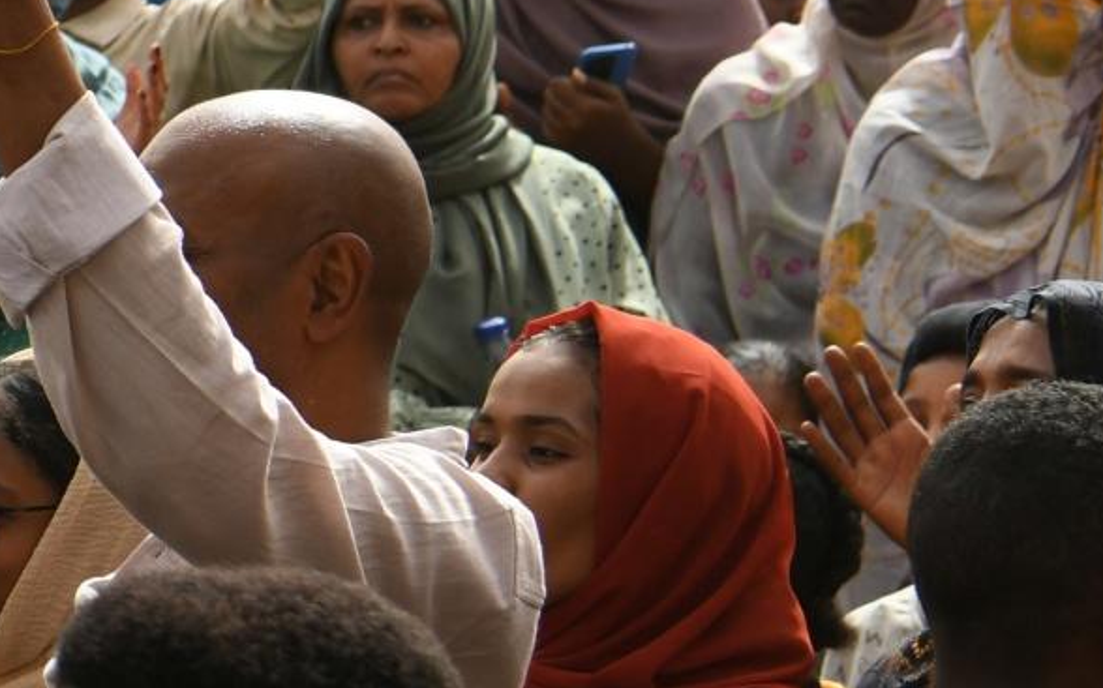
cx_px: -1720
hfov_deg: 7.8
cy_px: -270
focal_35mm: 245
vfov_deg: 5.3
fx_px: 7362
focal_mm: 46
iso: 250
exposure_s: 1/800
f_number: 5.6
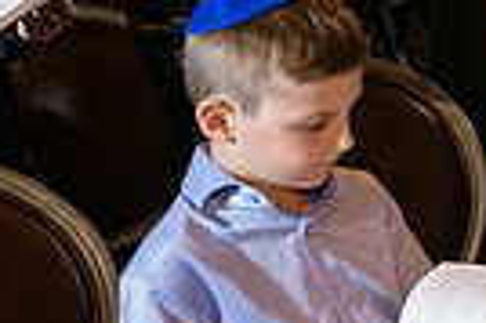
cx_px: 954
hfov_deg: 15.8
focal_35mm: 104
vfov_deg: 12.8
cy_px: -53
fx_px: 1402
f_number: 3.2
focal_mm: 24
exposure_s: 1/125
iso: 1600
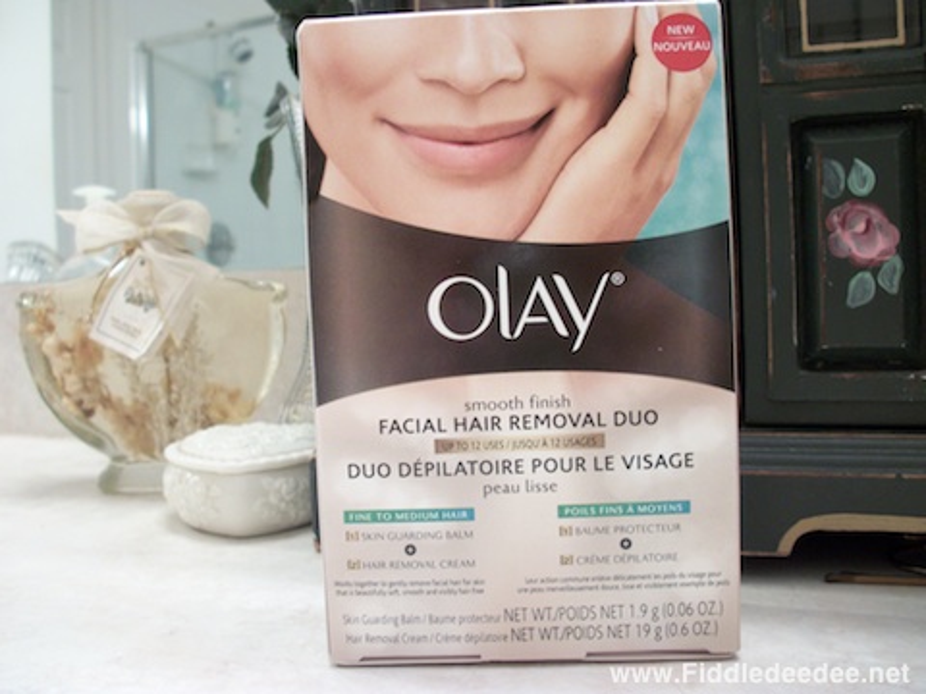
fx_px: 936
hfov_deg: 52.6
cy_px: 347
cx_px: 463
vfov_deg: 40.7
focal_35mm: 35
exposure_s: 1/13
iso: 160
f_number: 3.1
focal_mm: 6.3
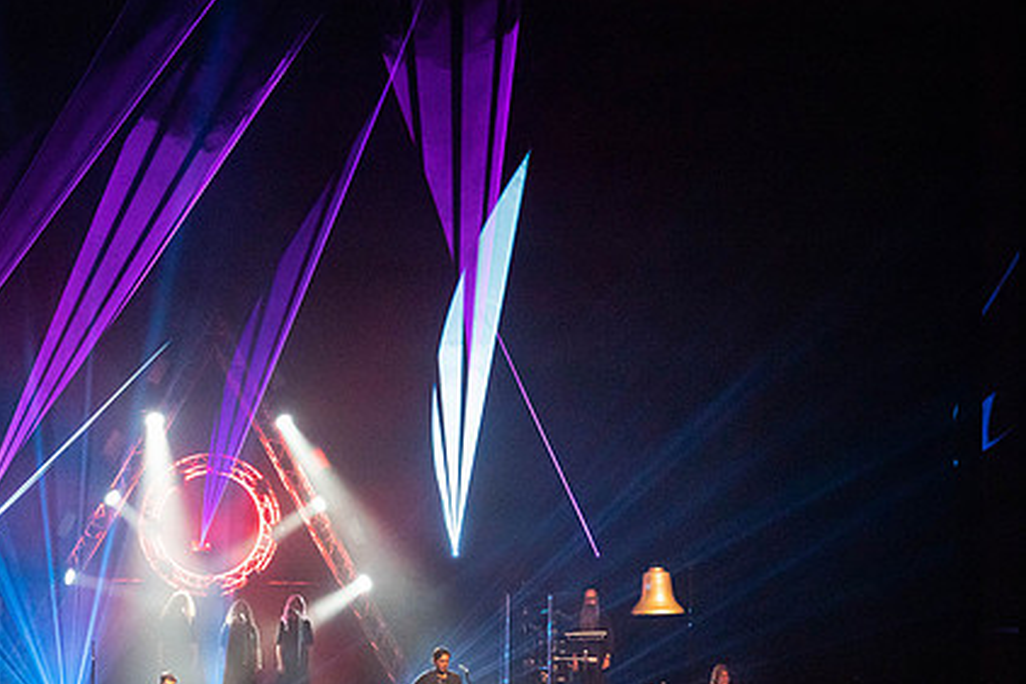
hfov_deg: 21.1
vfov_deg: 14.2
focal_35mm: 96
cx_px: 325
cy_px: 367
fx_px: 2736
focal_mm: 70
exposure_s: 1/250
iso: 8000
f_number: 5.6
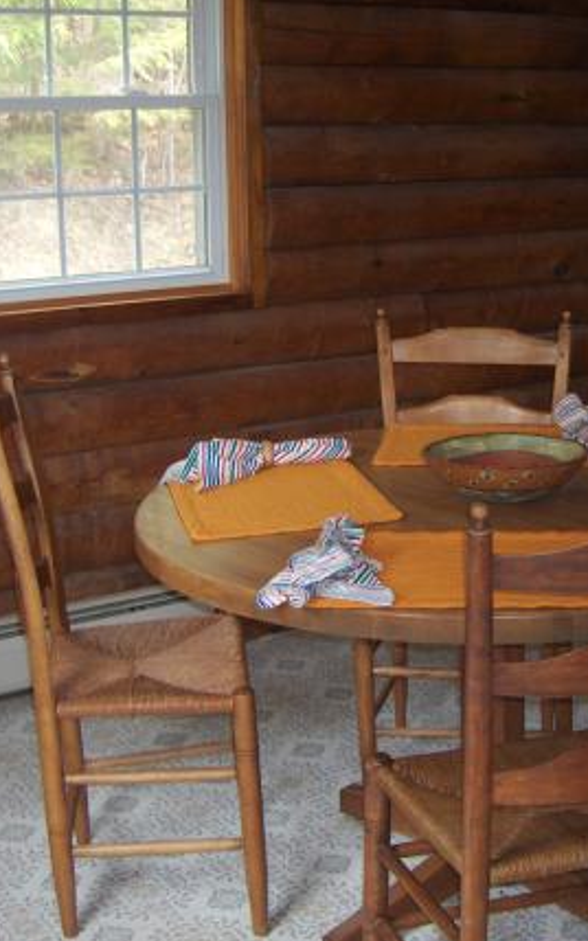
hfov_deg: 22.8
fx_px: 1436
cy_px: 472
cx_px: 487
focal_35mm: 56
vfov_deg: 36.3
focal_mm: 8
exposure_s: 1/60
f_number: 2.8
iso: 100
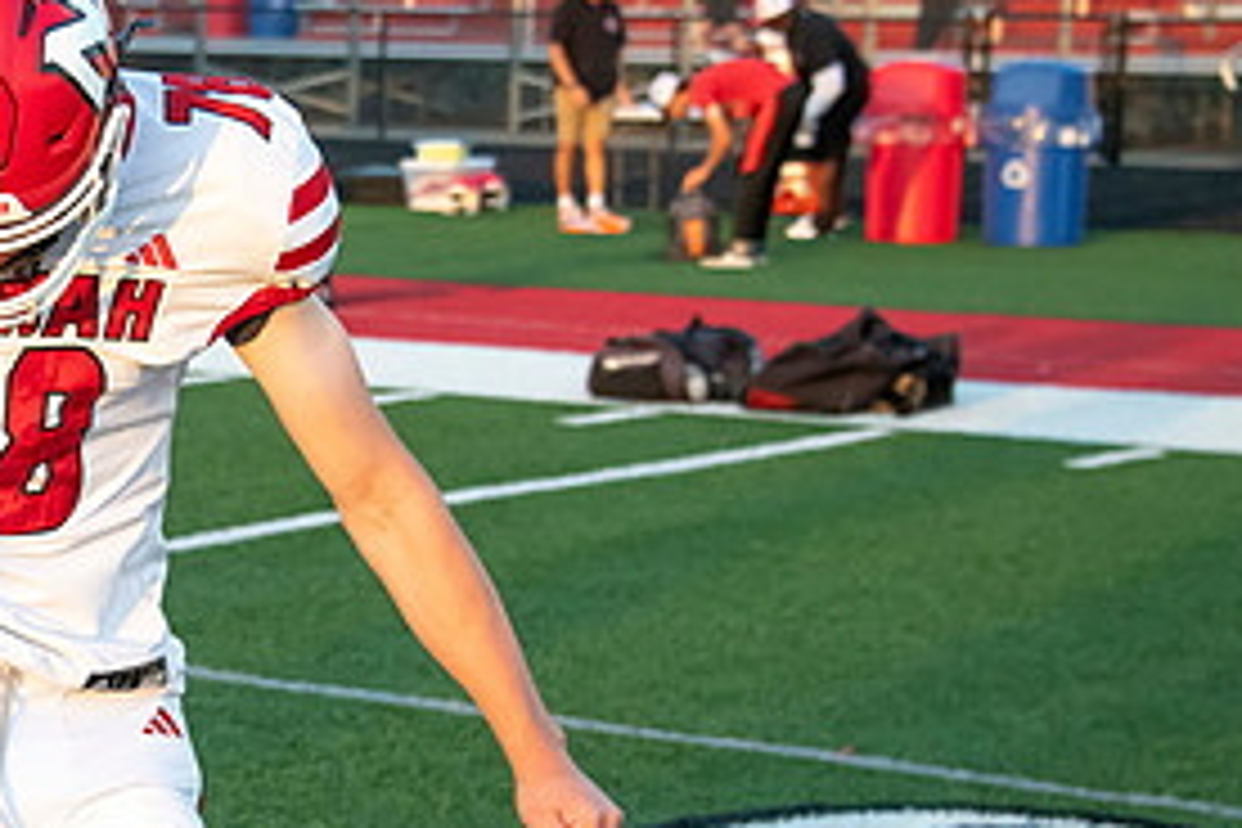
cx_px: 72
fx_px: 5071
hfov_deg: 13.8
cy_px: 506
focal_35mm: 147
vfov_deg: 9.3
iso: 2000
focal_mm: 70
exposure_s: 1/1600
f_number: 5.6
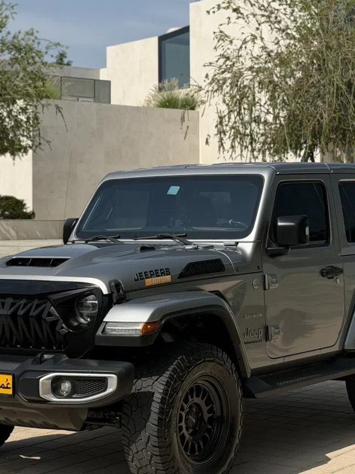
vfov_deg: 25.3
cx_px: 159
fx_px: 1054
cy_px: 186
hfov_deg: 19.1
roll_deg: +0.1
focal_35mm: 77
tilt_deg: +2.2
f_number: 1.78
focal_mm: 6.76
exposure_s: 1/7874
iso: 64
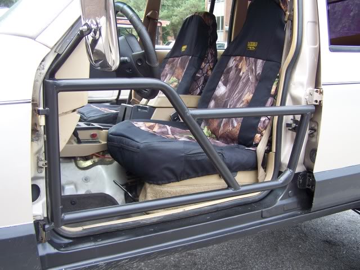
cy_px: 135
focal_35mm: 38
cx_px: 180
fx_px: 395
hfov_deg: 49.0
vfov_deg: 37.7
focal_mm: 6.3
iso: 64
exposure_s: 1/80
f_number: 2.8
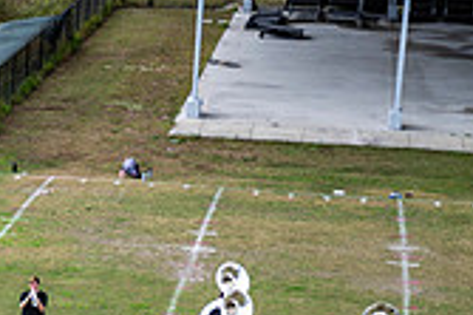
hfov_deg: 13.0
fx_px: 1916
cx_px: -317
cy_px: 382
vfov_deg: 9.3
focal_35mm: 146
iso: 100
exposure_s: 1/1250
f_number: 2.8
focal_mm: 42
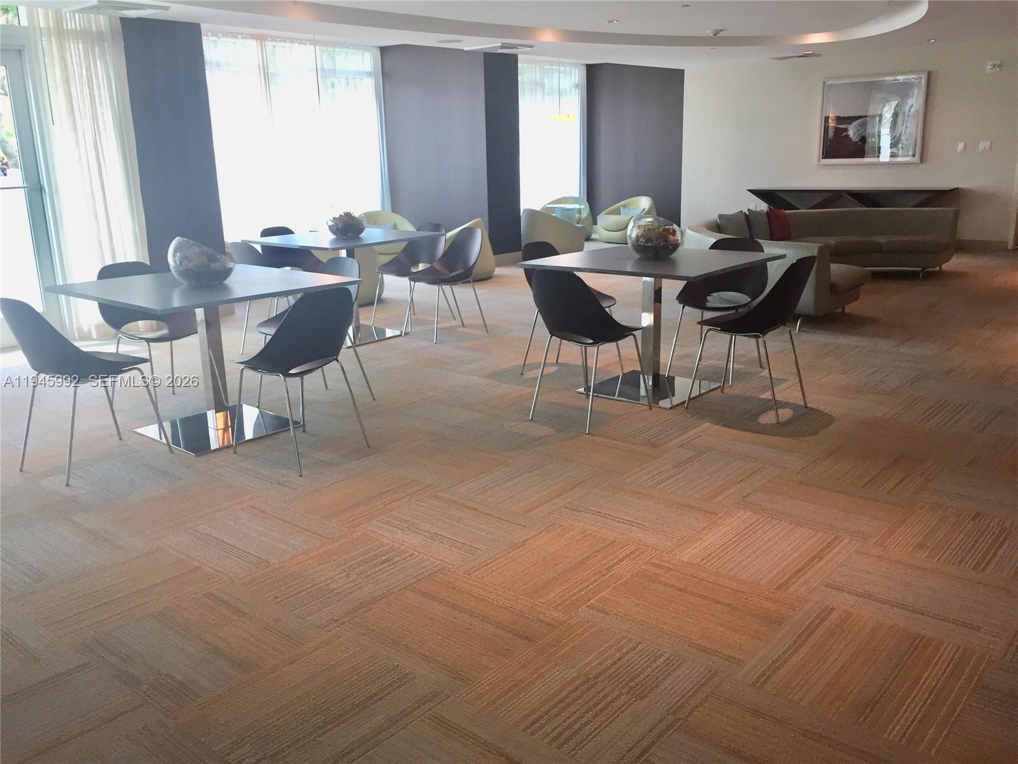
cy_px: 382
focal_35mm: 29
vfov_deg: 48.2
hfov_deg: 61.7
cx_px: 509
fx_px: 853
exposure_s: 1/30
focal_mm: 4.15
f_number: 2.2
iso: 80
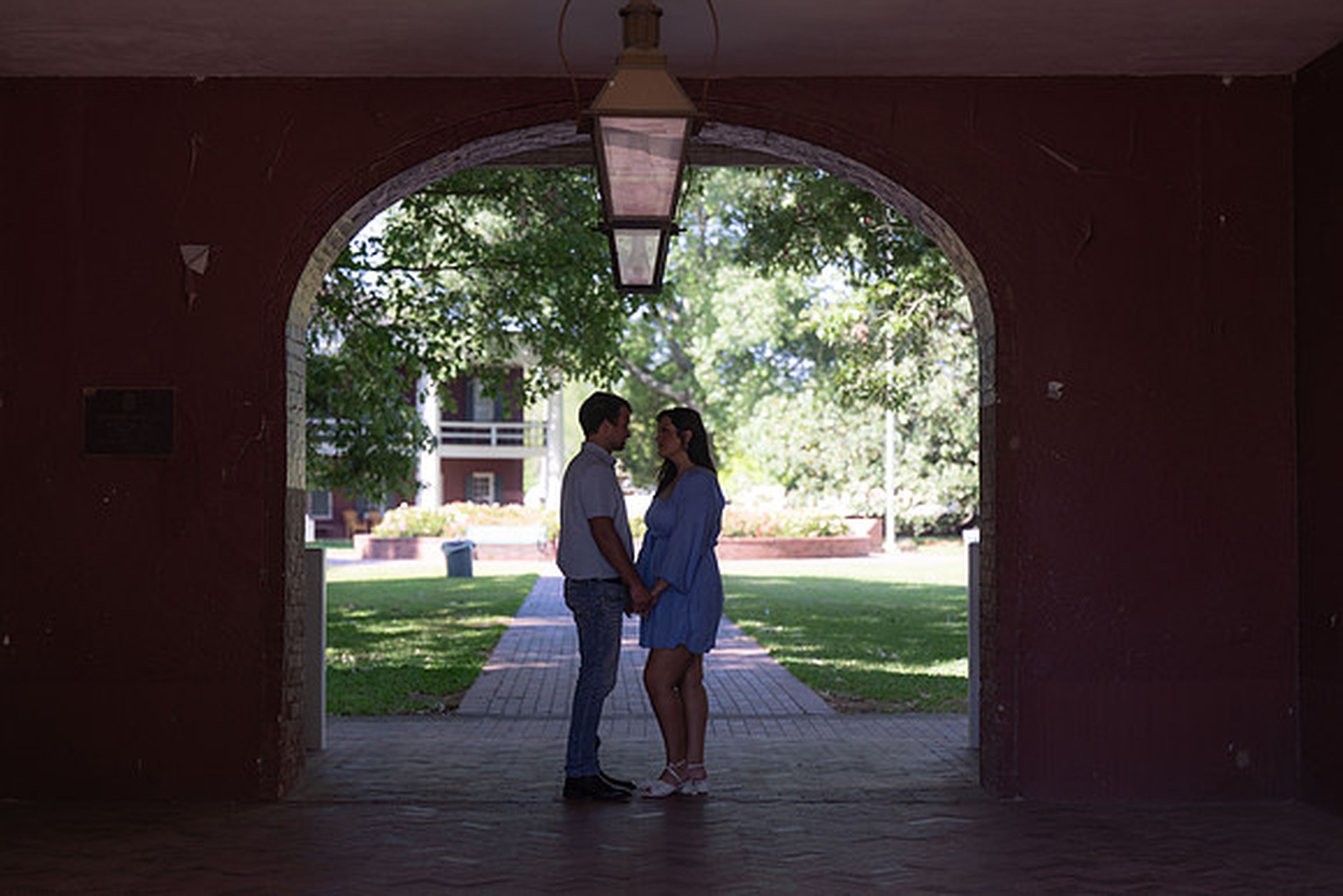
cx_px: 672
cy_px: 448
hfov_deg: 28.8
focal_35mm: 70
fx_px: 2612
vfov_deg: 19.5
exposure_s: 1/250
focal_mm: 70
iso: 100
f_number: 2.8
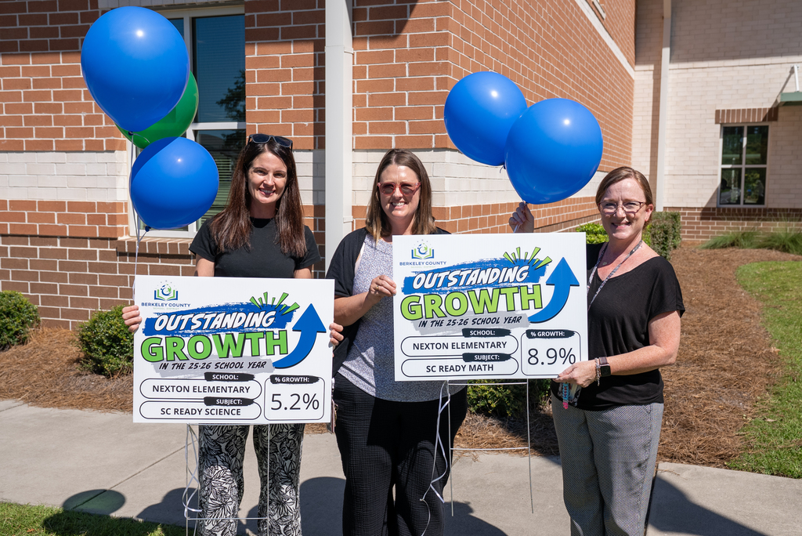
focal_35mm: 38
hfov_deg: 50.7
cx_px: 401
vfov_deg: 35.1
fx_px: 847
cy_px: 268
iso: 200
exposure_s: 1/1000
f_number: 5.6
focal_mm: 38
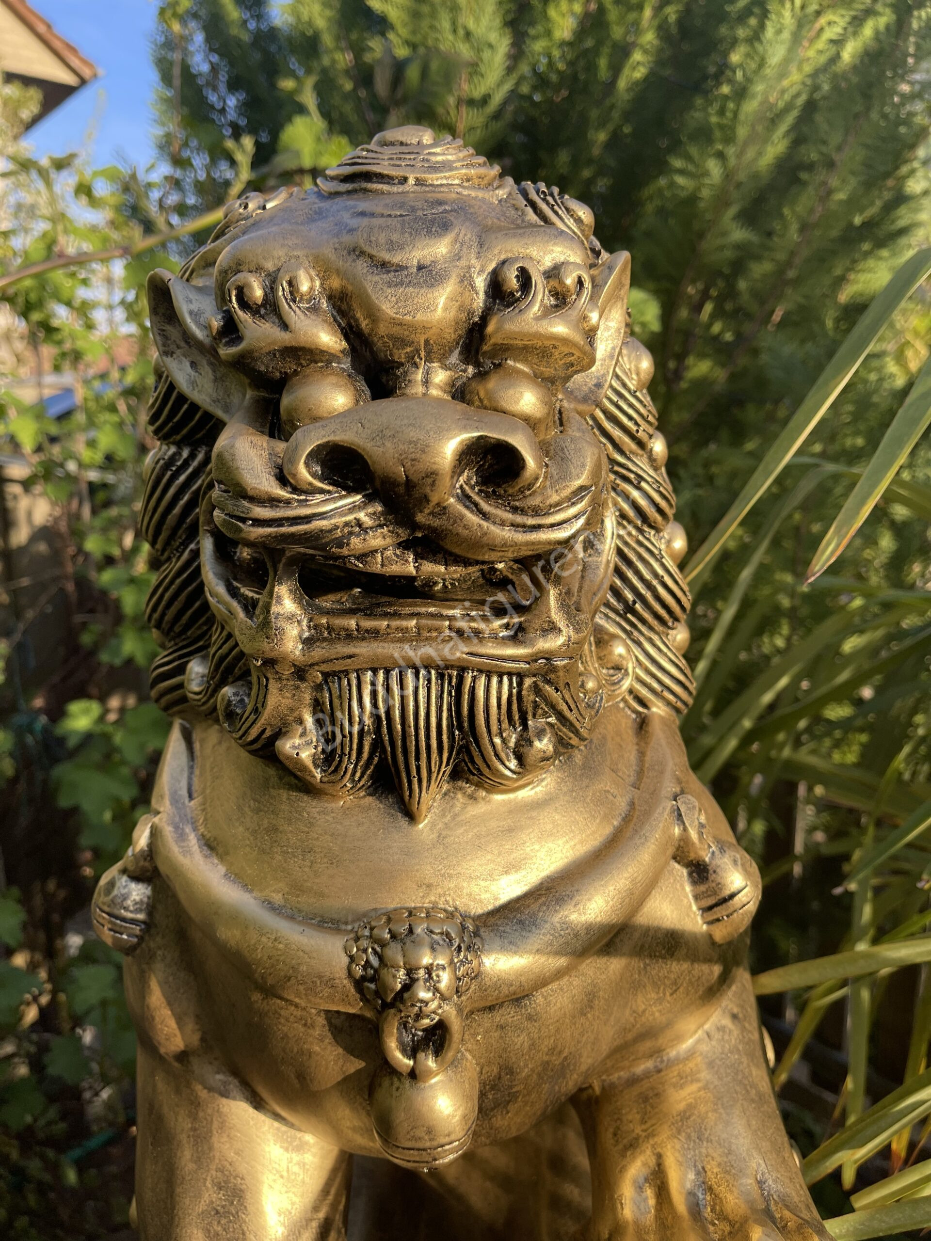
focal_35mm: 26
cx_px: 466
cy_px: 620
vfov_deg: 67.3
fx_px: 932
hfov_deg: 53.1
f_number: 1.6
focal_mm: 5.1
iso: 32
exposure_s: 1/770
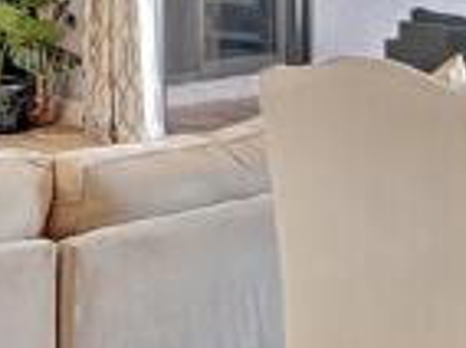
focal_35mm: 125
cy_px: -194
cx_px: 443
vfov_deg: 11.3
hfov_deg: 15.6
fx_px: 1680
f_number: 11
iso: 320
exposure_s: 1/2.5
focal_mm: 16
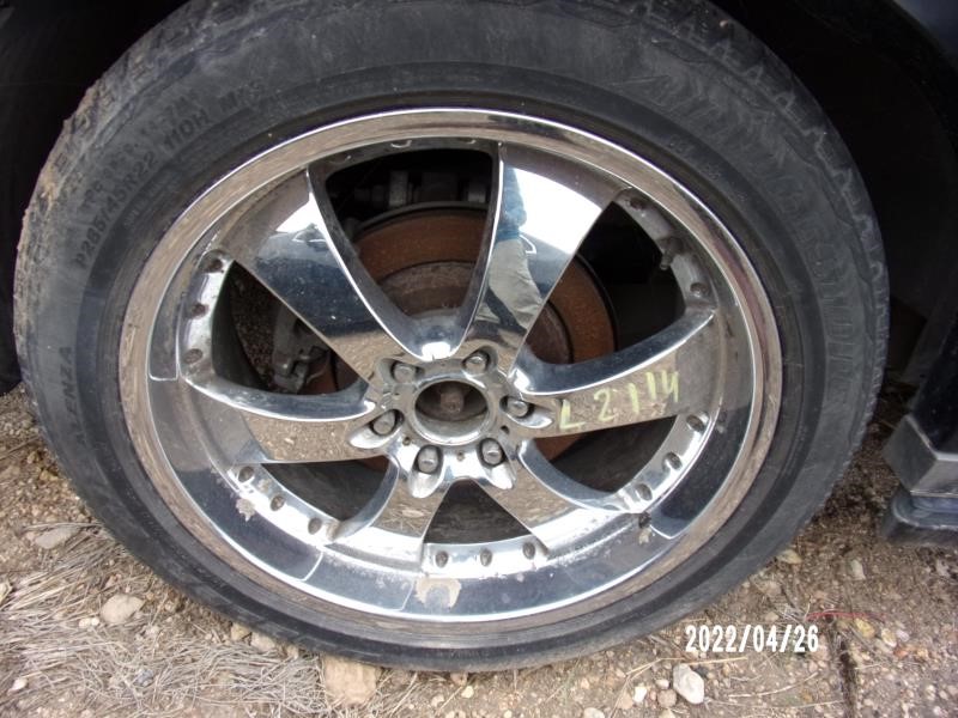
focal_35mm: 24
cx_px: 479
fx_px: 664
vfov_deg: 56.8
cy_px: 359
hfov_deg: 71.6
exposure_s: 1/110
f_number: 3.3
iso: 80
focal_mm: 4.3
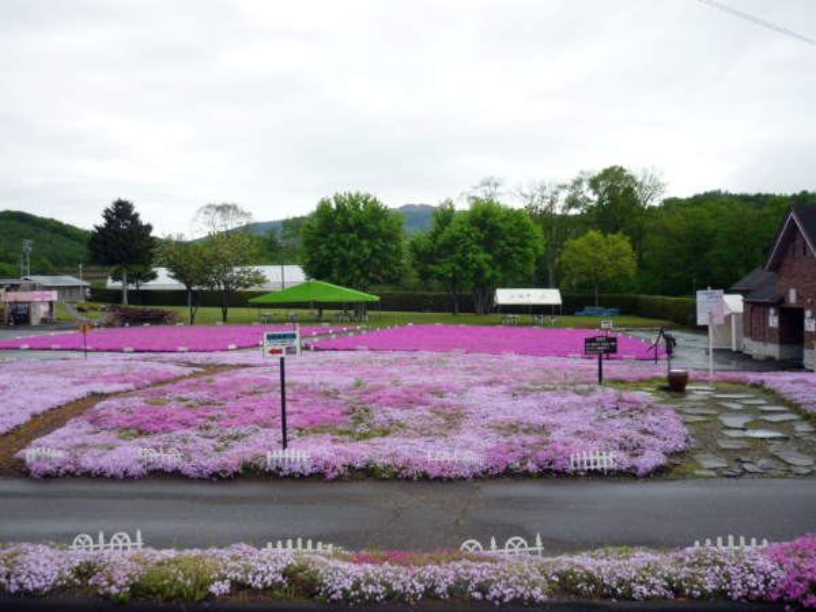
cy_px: 306
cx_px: 408
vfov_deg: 42.9
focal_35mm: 33
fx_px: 778
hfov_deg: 55.4
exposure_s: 1/160
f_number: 2.8
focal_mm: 5.5
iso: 100
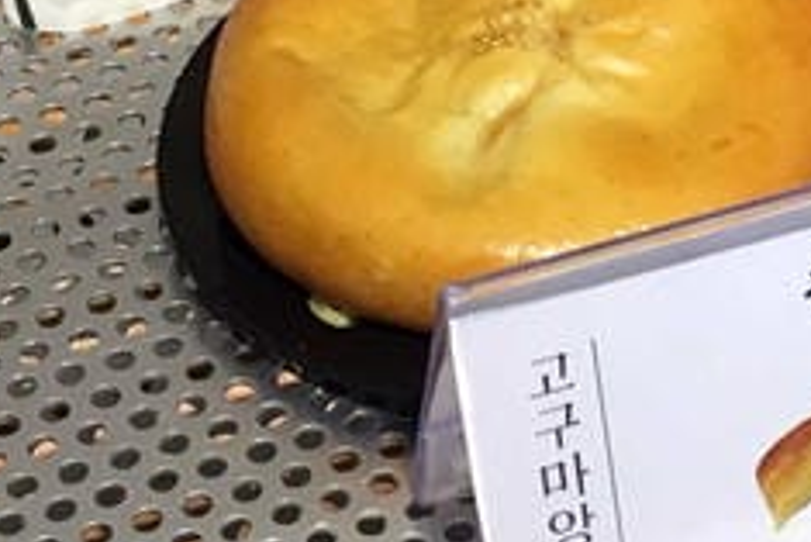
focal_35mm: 154
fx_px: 3471
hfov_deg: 13.0
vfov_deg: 8.8
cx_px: 918
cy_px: -190
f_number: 2.2
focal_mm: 4.15
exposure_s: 1/40
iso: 25
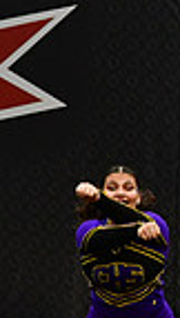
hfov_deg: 2.7
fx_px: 3756
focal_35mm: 445
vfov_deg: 4.8
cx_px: -387
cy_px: 246
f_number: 4
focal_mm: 70
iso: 4000
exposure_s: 1/500
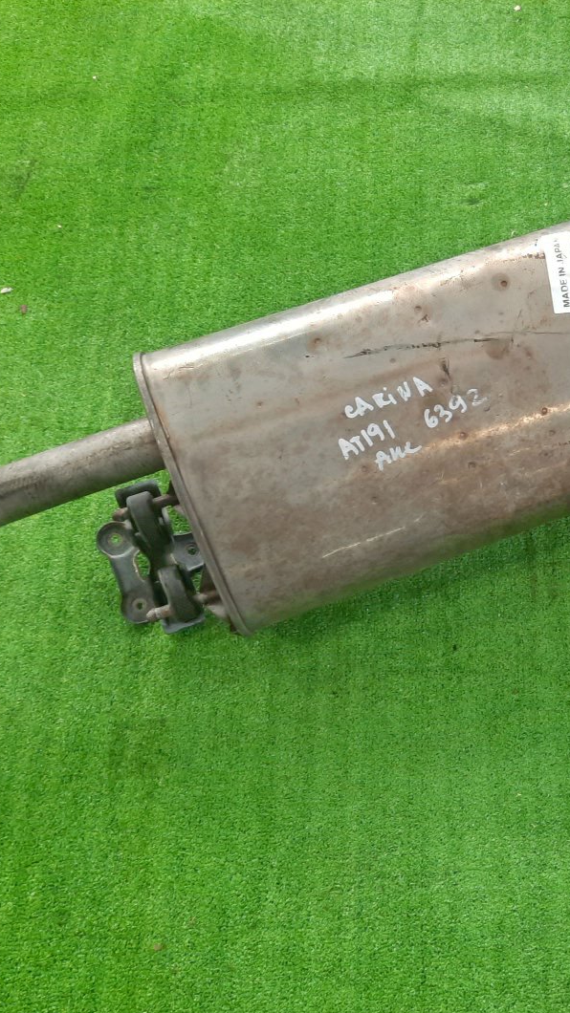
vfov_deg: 54.0
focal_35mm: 37
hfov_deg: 30.3
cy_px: 515
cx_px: 537
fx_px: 994
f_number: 2
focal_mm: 4.6
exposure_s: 1/50
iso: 201
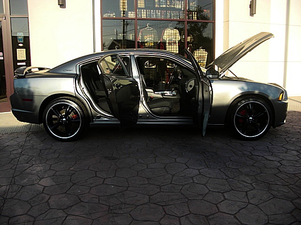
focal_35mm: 36
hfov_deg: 51.4
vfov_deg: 39.7
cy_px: 112
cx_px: 150
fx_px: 313
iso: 50
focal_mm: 6.3
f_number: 2.8
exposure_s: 1/500
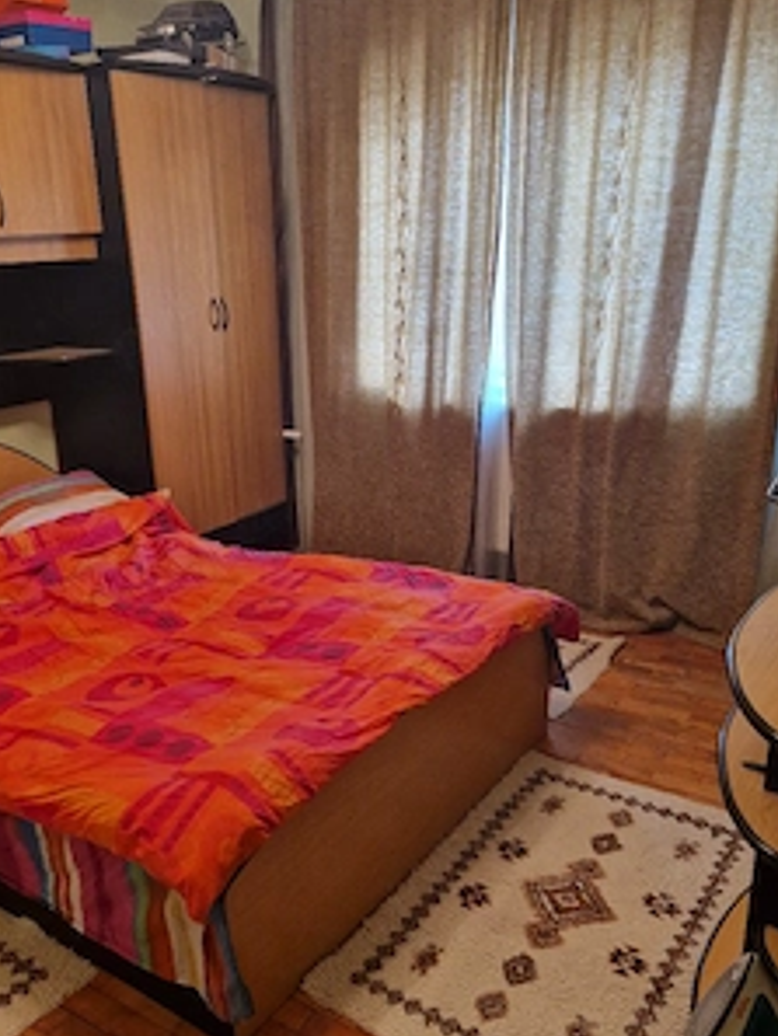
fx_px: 928
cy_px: 590
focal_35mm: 31
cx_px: 293
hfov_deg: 45.1
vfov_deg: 58.1
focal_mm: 5.4
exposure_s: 1/50
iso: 500
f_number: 1.8
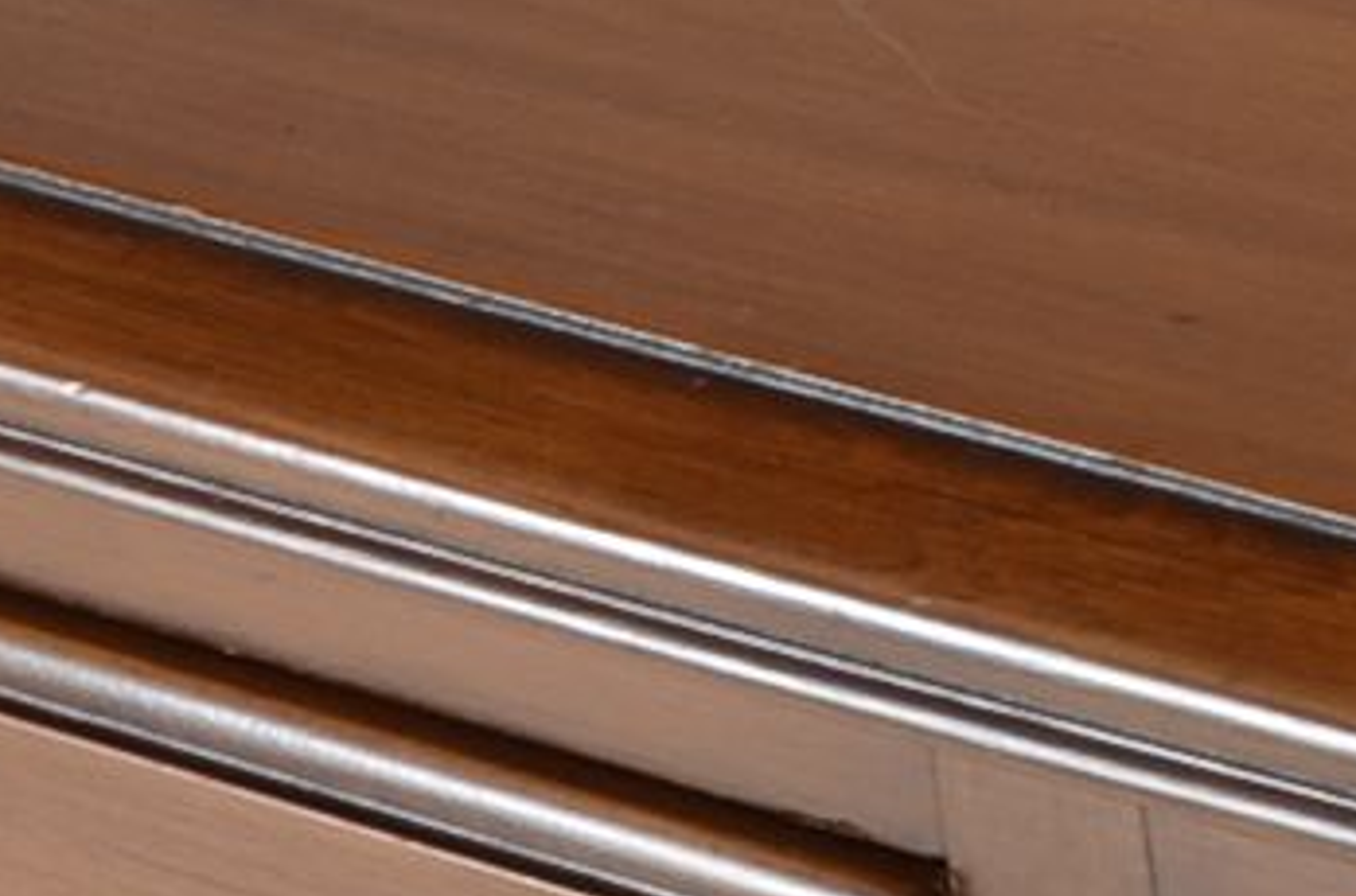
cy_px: 1153
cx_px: 3893
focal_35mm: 340
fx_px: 12772
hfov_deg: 5.7
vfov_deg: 4.0
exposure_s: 1/80
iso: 125
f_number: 7.1
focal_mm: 32
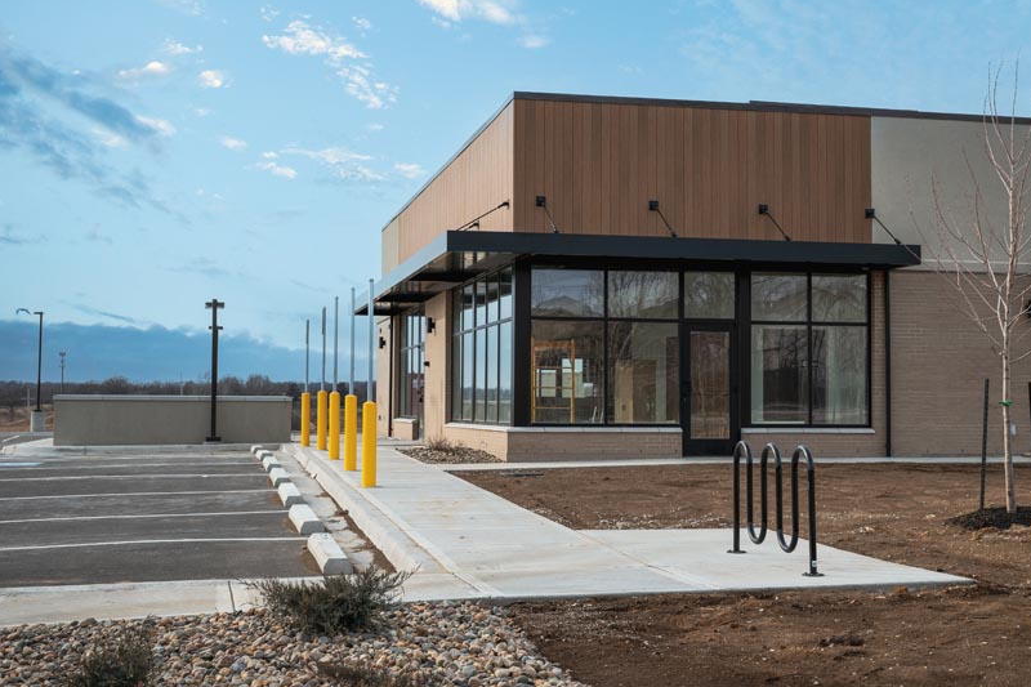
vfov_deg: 25.9
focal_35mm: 52
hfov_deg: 38.2
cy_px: 202
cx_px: 628
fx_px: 1482
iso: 110
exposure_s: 1/500
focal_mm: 34.5
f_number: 5.6
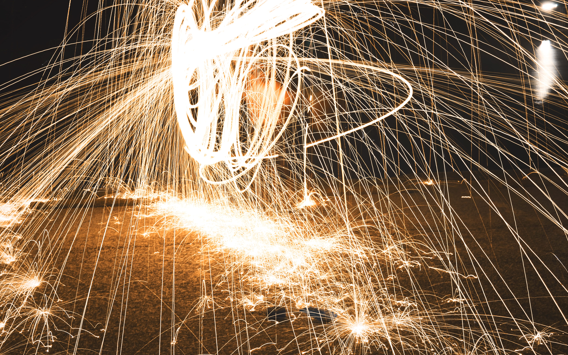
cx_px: 285
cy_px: 167
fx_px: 759
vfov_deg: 26.3
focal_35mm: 49
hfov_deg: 41.1
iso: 100
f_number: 6.3
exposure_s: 20
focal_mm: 32
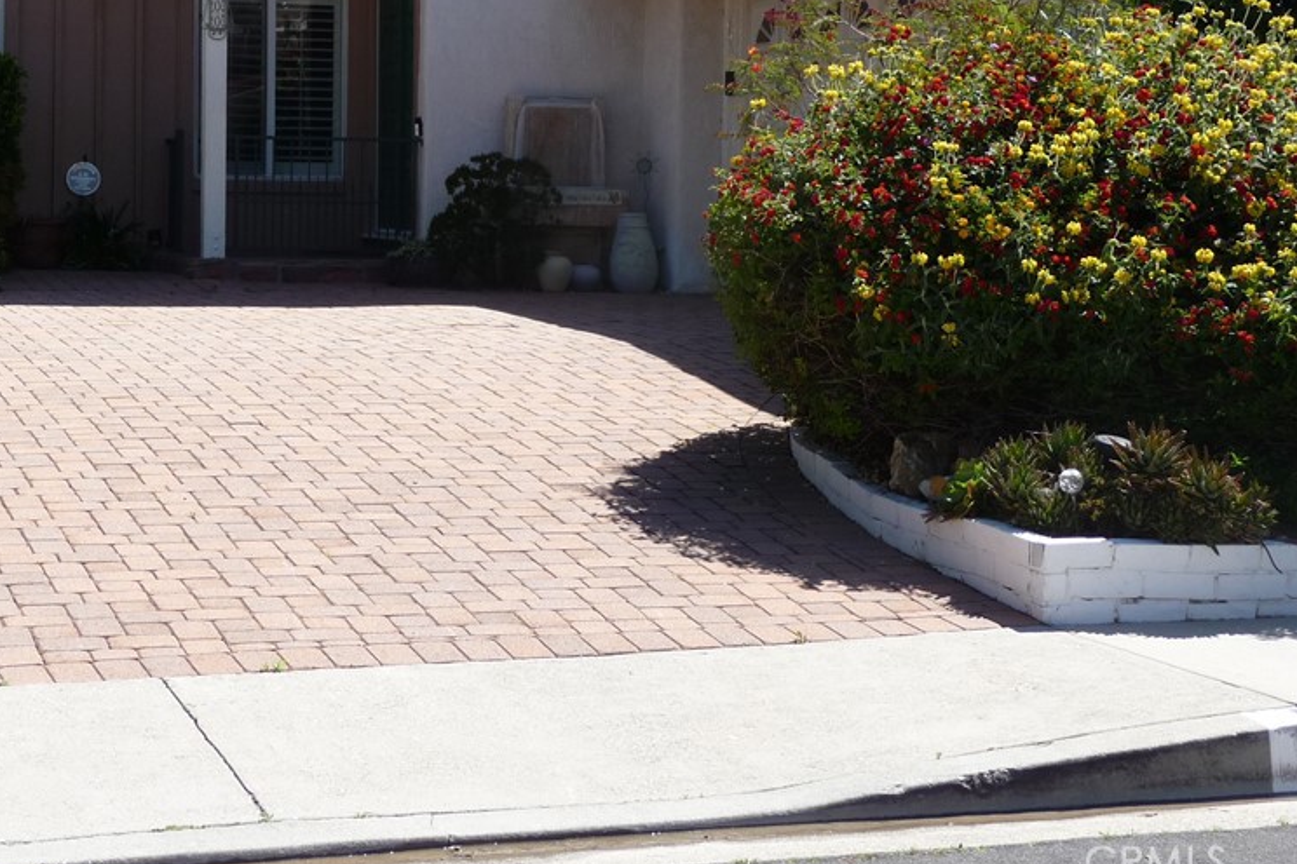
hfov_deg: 24.4
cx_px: 549
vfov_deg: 16.4
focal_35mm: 83
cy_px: 218
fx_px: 2990
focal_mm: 9.8
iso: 100
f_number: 4.4
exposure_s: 1/500
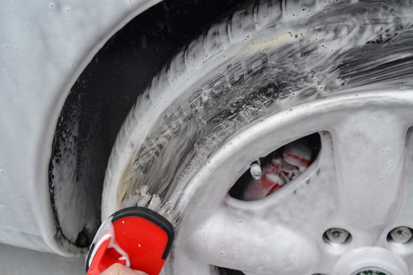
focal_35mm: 39
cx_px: 206
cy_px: 138
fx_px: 447
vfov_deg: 34.2
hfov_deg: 49.6
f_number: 5.6
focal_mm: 26
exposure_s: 1/125
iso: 200
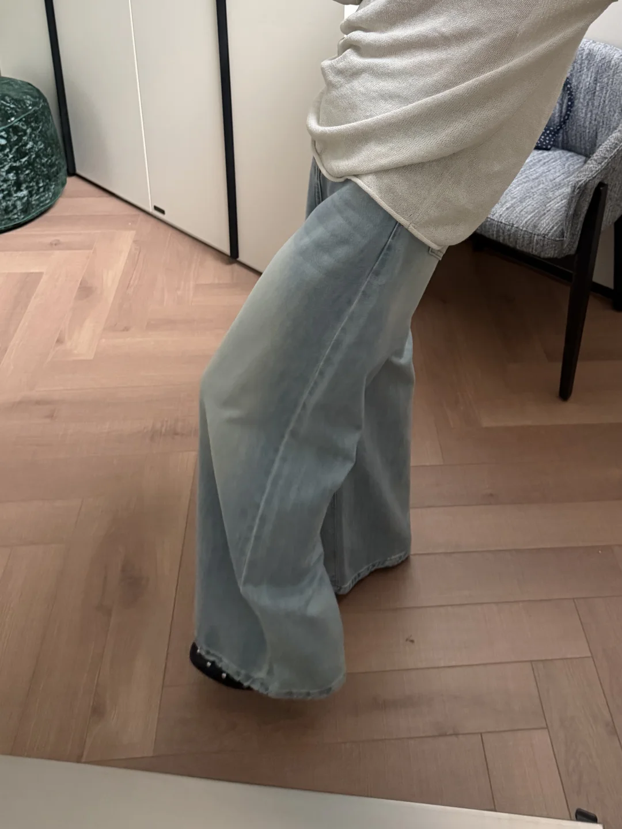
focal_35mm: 24
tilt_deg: -34.1
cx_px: 311
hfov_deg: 56.8
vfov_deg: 71.6
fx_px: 575
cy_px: 414
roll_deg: -1.2
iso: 640
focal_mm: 6.76
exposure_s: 1/60
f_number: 1.78
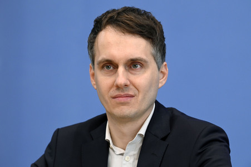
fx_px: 1324
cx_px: 126
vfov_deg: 7.2
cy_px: 84
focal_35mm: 190
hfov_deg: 10.8
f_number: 5.6
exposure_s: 1/500
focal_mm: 190
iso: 3200
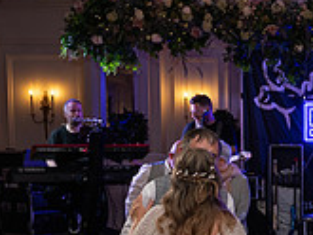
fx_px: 733
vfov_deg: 17.8
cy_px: 232
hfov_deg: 21.5
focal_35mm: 81
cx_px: 419
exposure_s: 1/160
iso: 500
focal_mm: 24
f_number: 3.5
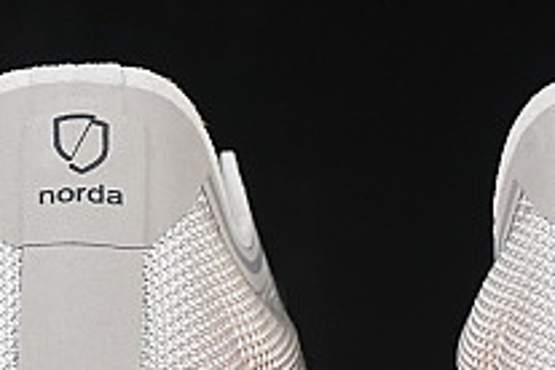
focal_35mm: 392
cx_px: 418
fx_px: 6043
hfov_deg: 5.3
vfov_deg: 3.5
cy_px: 265
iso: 160
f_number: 8
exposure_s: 1/60
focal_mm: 50
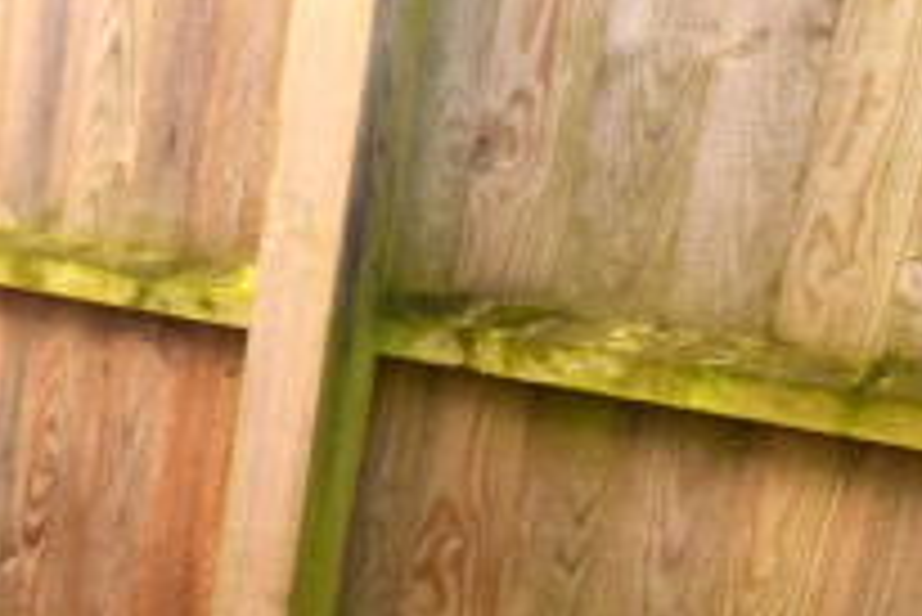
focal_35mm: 75
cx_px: -868
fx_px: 1922
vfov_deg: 18.1
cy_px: 474
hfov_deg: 18.7
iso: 800
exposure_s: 1/100
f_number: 9
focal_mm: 10
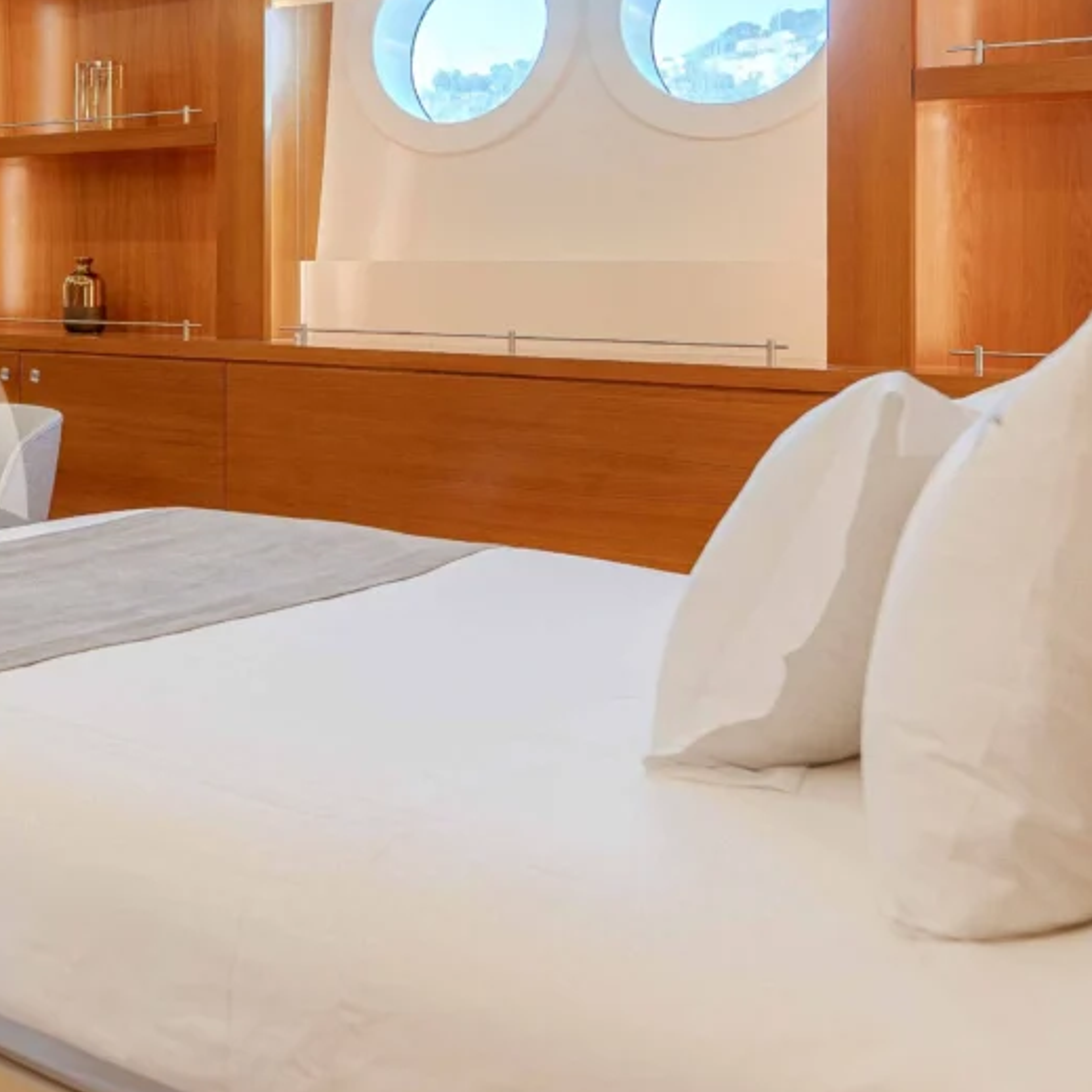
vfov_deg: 37.6
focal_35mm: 44
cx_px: -154
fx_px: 1570
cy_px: 307
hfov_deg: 32.8
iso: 800
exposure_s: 1/1000
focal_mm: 14
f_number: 2.5
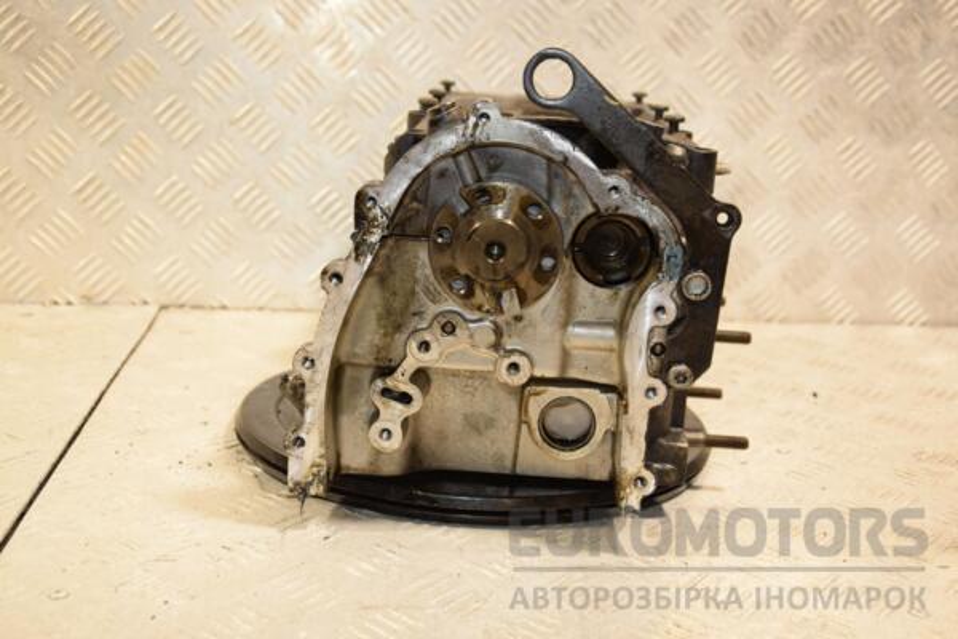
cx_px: 479
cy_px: 320
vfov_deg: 28.1
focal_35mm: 48
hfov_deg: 41.1
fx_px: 1277
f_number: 5
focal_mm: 32
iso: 800
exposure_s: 1/200
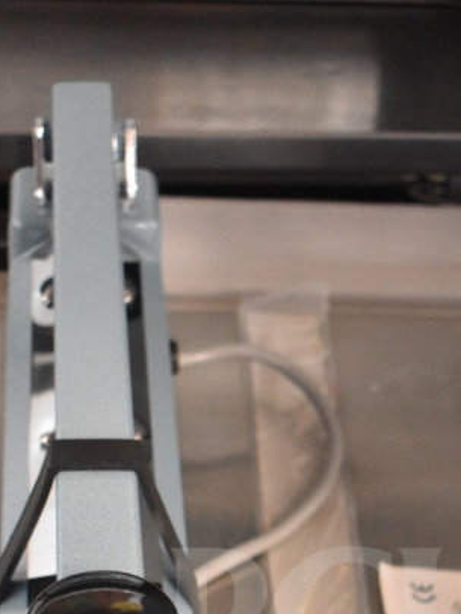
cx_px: 305
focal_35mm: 91
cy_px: 668
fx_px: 1614
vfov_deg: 20.6
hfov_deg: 16.2
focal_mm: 28
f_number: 4.2
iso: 6400
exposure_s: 1/50
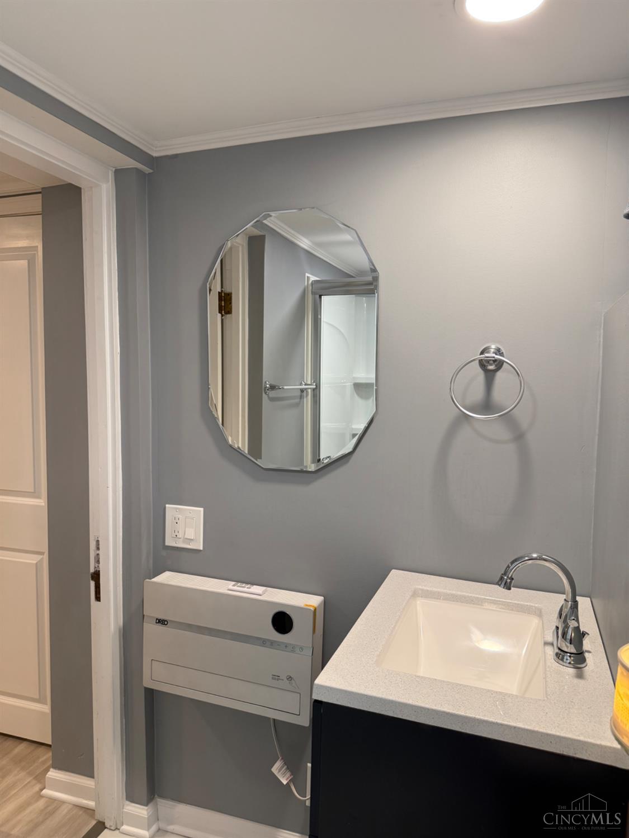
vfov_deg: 71.6
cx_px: 314
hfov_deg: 56.8
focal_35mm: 24
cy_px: 419
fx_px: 581
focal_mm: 6.76
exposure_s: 1/120
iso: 160
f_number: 1.78
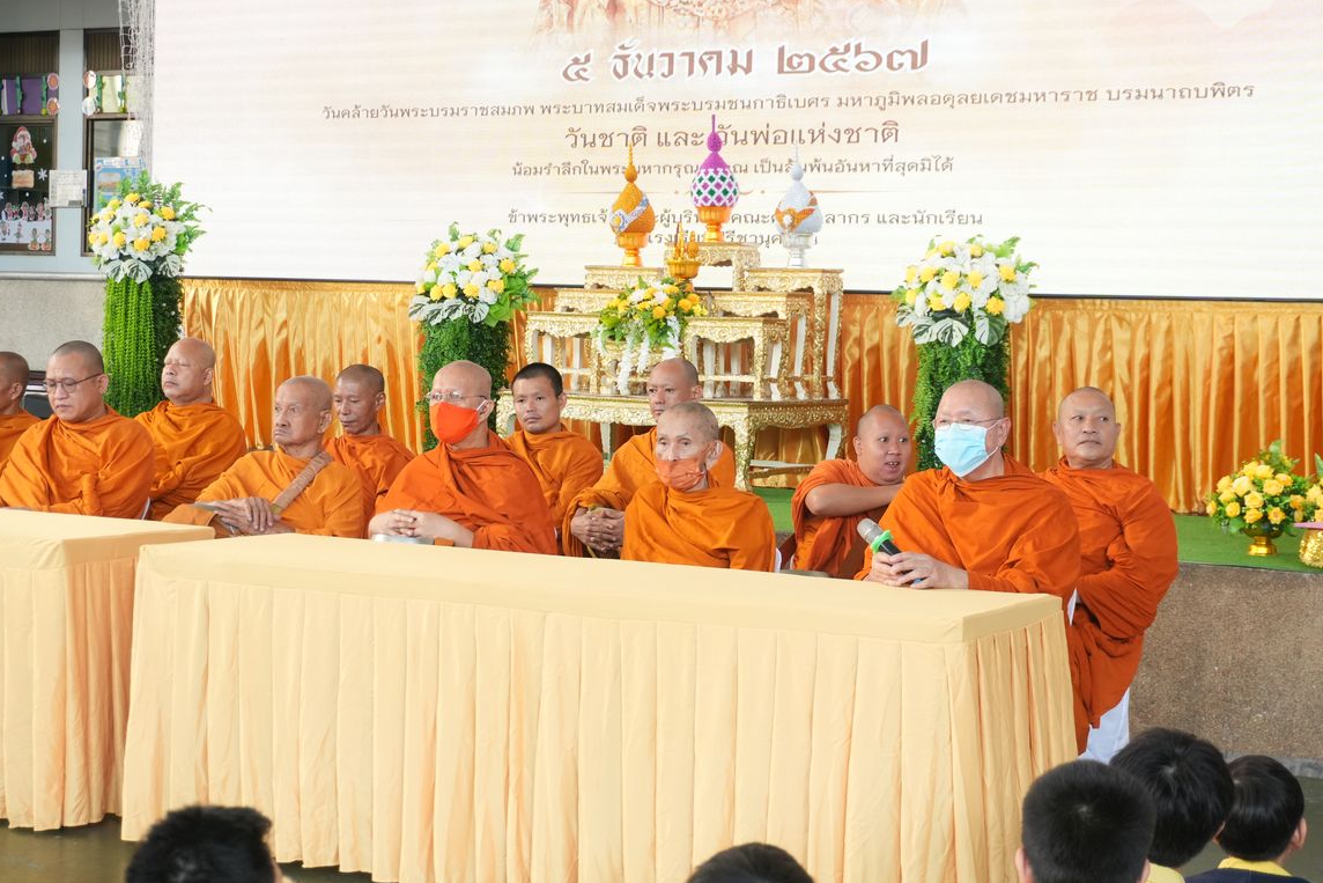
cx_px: 648
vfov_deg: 21.1
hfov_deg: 31.2
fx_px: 2371
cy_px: 442
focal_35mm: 65
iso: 1000
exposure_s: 1/100
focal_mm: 41
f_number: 5.6
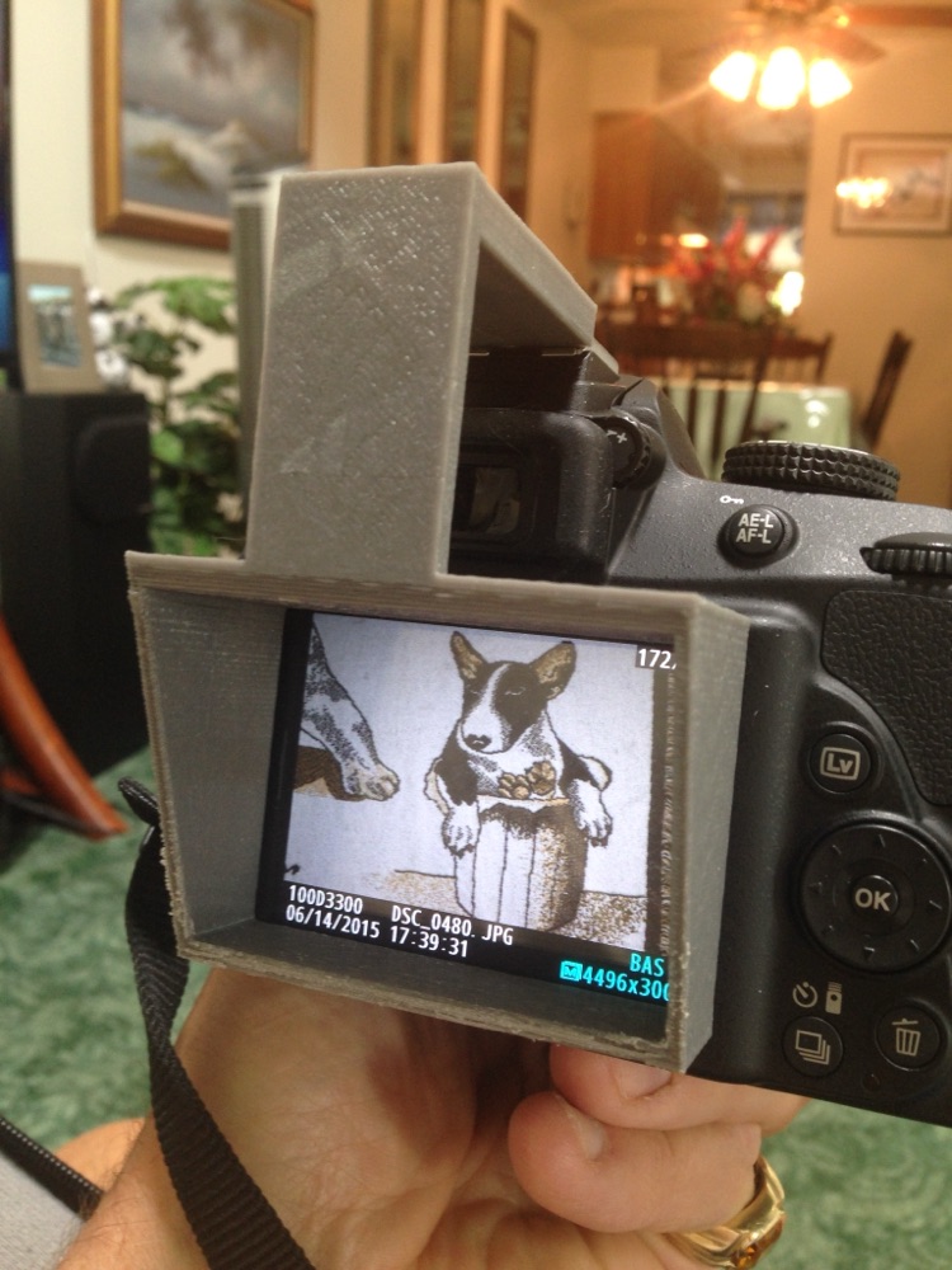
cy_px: 635
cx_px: 476
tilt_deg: -9.9
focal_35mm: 33
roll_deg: -1.7
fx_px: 1210
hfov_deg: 42.9
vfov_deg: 55.4
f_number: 2.4
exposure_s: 1/20
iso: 80
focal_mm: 4.12
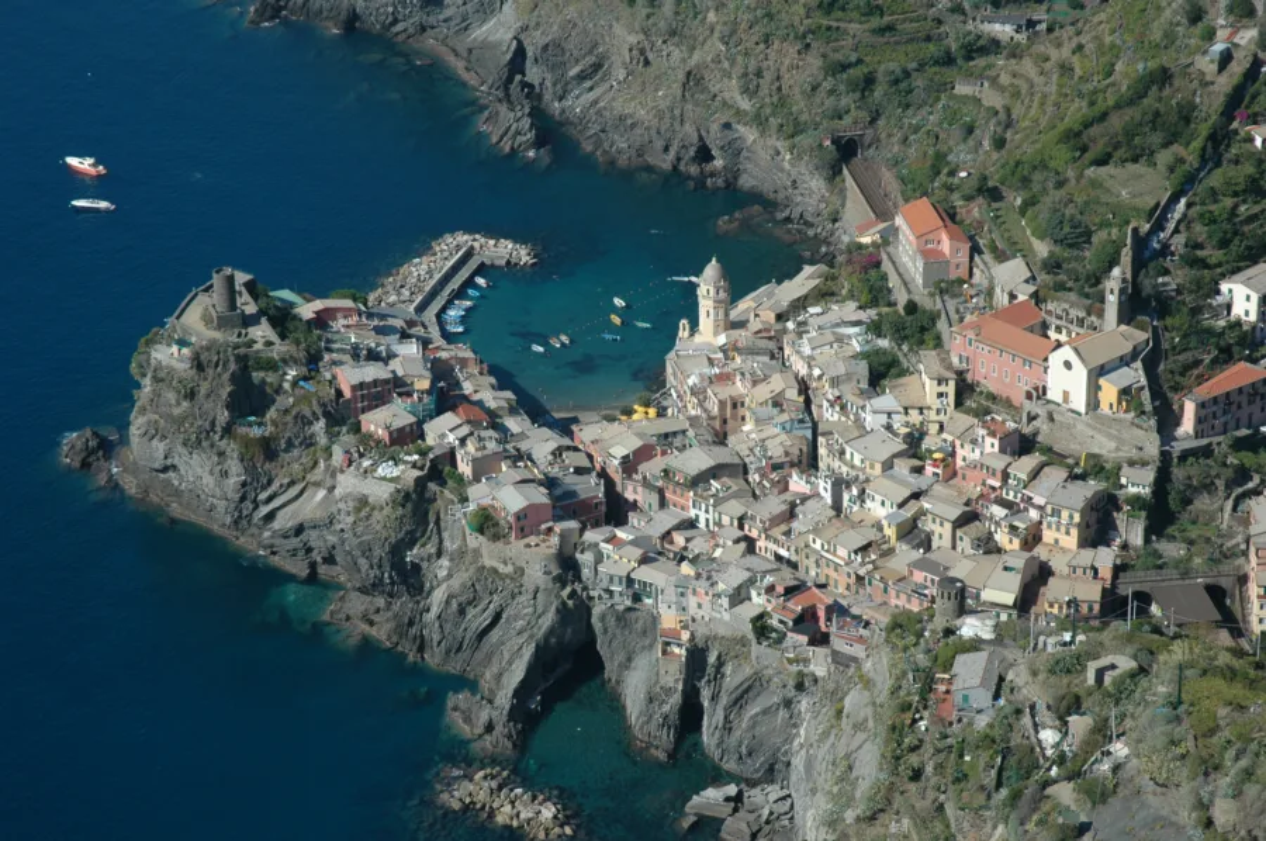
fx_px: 3162
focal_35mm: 90
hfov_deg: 22.6
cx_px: 633
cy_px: 420
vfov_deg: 15.2
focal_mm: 60
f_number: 10
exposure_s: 1/400
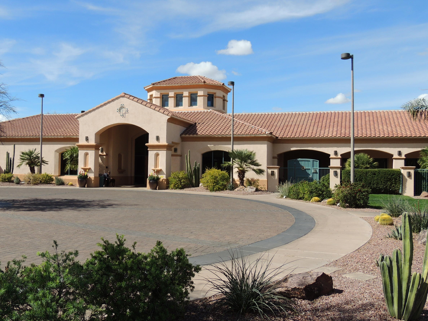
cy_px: 157
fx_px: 470
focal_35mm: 38
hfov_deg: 48.9
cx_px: 195
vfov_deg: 37.7
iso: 100
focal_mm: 5.3
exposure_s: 1/1600
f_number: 3.1
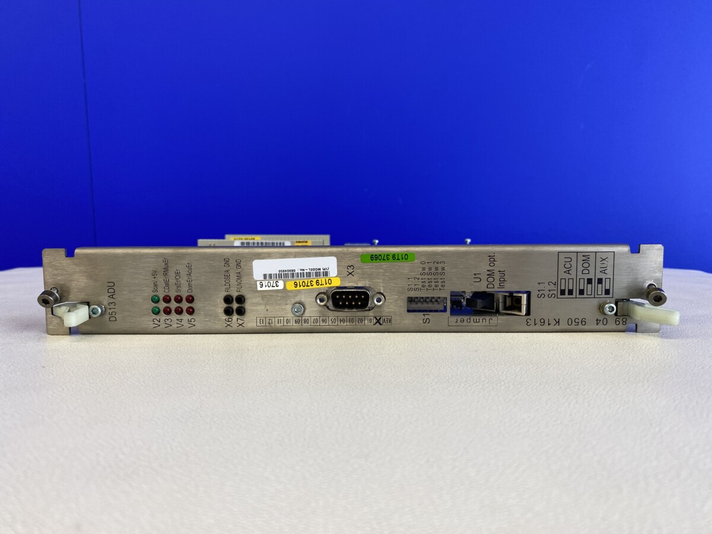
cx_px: 356
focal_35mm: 26
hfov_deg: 67.3
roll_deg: +1.5
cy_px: 267
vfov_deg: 53.1
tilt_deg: -5.4
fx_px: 535
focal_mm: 4.25
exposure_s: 1/100
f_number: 1.8
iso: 125
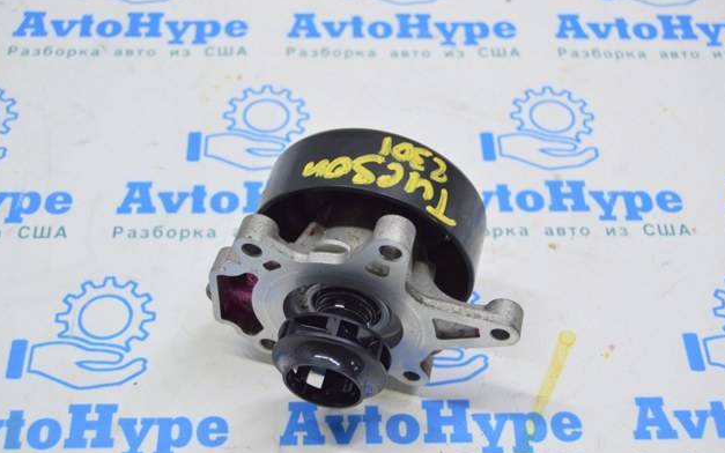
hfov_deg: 37.2
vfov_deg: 23.8
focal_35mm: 55
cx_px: 363
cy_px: 241
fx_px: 1077
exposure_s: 1/20
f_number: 5.6
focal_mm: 35
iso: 400
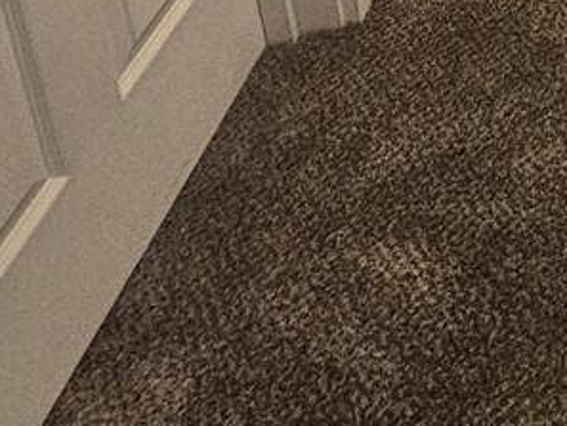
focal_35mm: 70
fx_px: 1147
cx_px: 924
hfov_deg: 21.6
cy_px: -613
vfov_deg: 14.0
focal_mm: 2.2
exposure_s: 1/60
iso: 320
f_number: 2.2
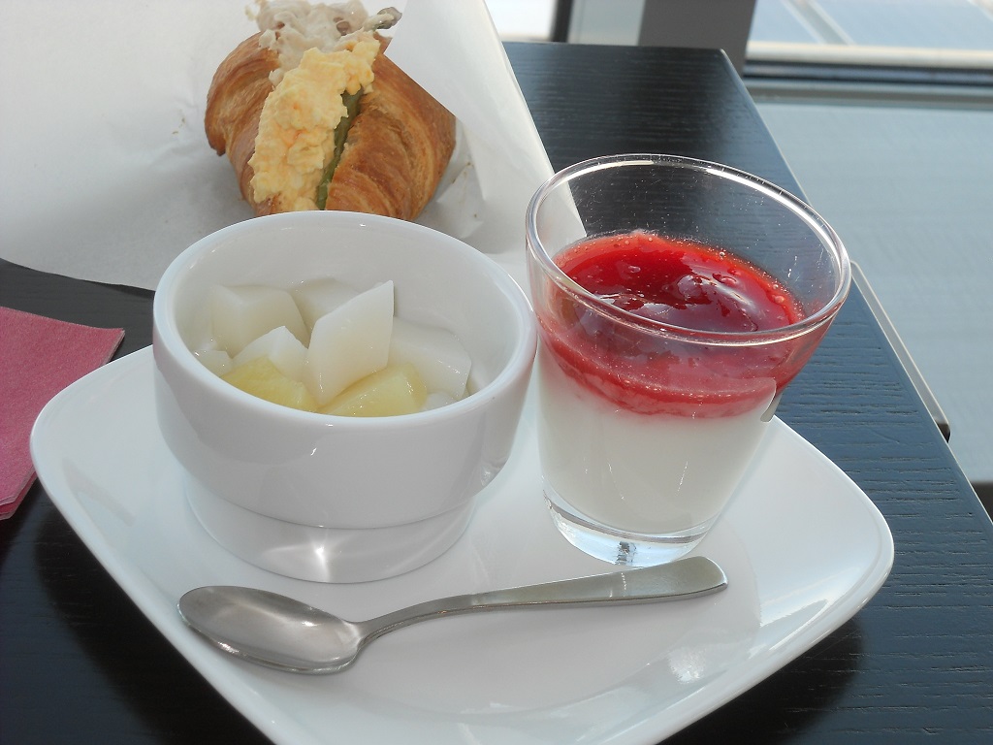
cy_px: 372
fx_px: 1893
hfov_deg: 29.4
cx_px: 496
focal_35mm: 66
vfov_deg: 22.3
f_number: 4
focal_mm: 10.84
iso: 80
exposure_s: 1/60
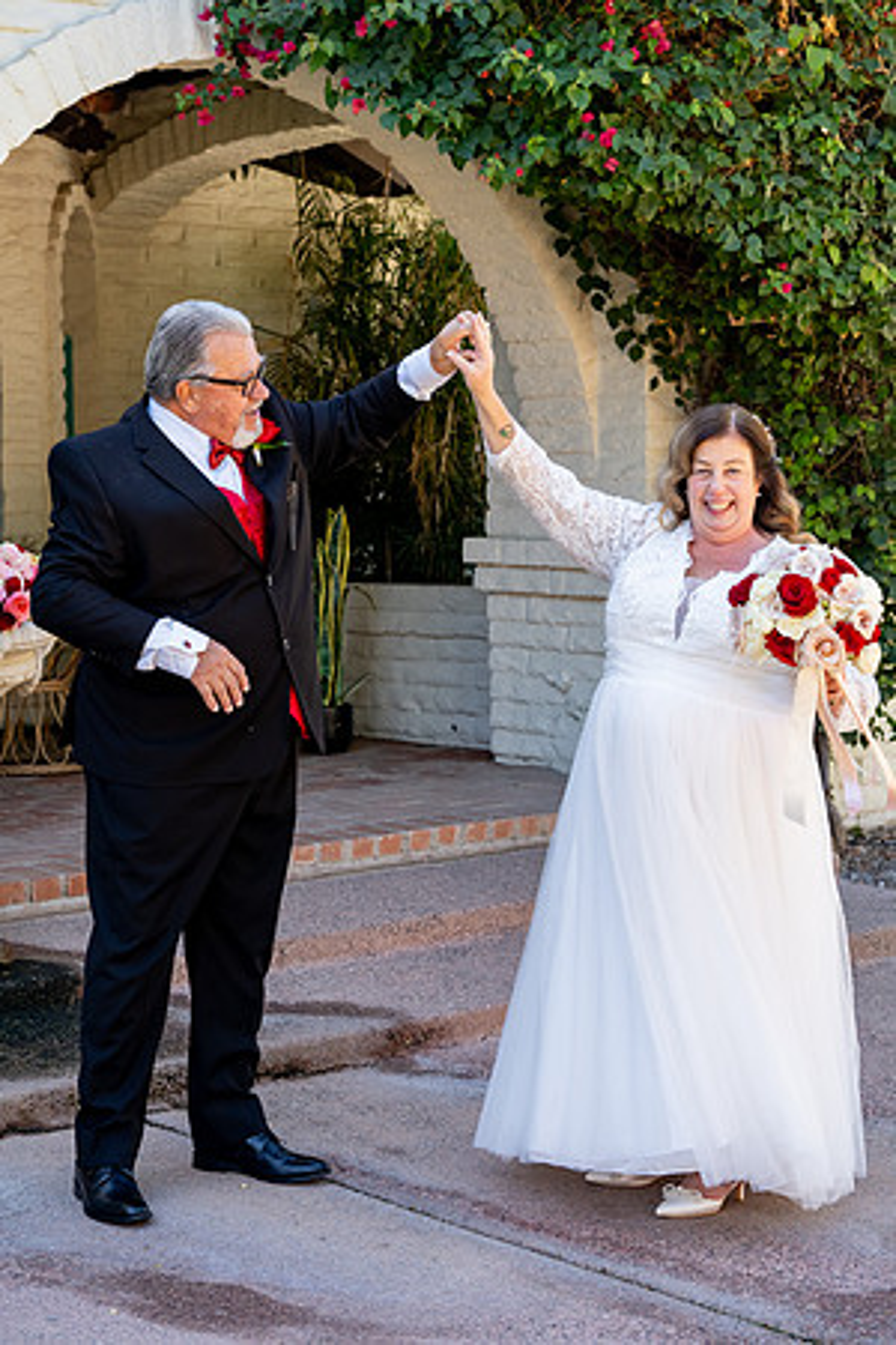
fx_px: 2613
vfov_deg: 28.8
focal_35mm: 70
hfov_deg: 19.5
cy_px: 672
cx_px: 448
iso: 500
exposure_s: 1/250
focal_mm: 70
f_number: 5.6
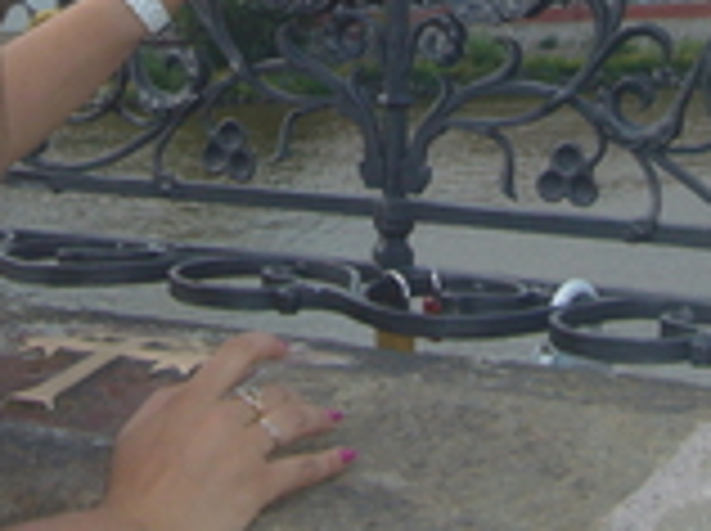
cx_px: 346
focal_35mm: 100
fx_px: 2051
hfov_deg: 19.7
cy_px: -153
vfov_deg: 14.2
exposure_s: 1/160
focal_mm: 5.8
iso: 80
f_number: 5.6
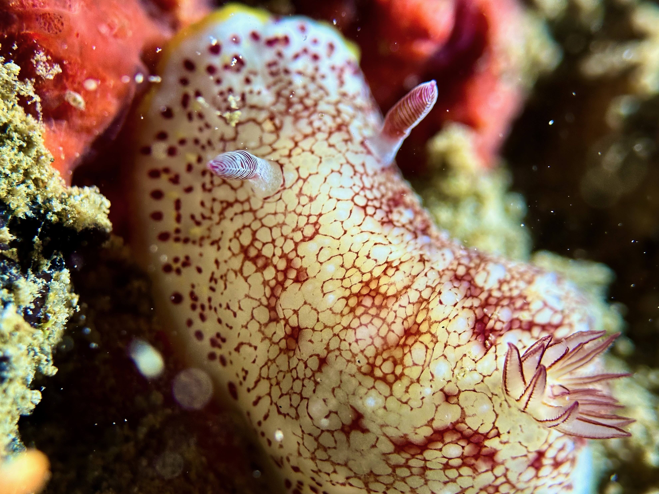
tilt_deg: -52.8
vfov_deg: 29.7
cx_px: 325
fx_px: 933
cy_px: 252
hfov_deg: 38.9
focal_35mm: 49
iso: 64
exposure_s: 1/401
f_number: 1.78
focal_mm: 6.86
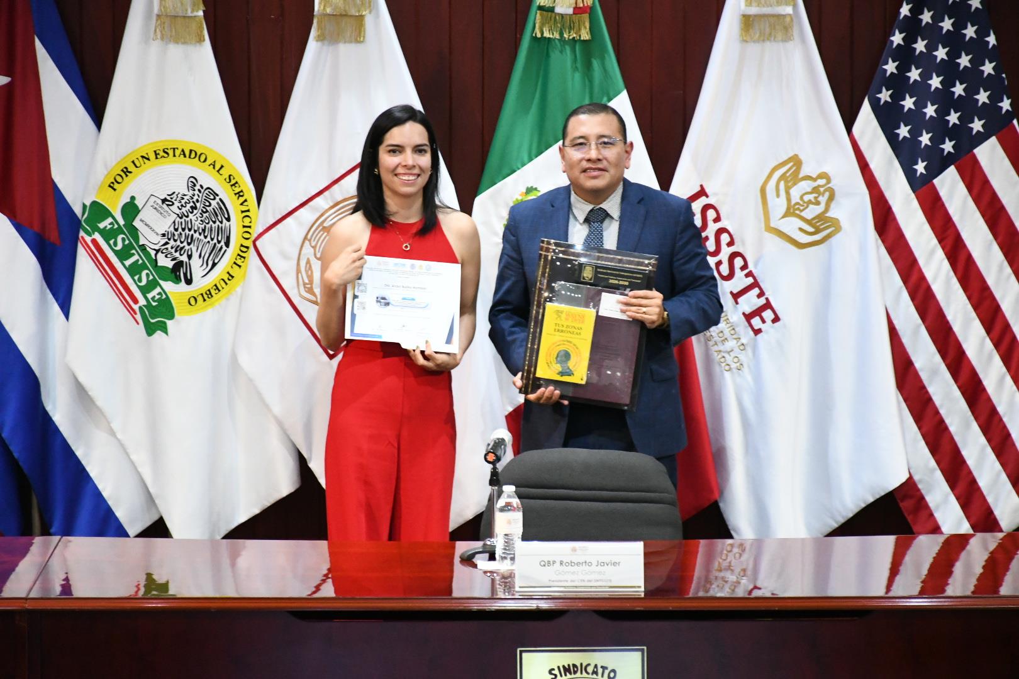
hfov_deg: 12.2
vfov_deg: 8.2
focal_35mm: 168
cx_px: 510
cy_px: 340
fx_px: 4755
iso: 6400
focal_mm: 112
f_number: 5.6
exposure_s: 1/100
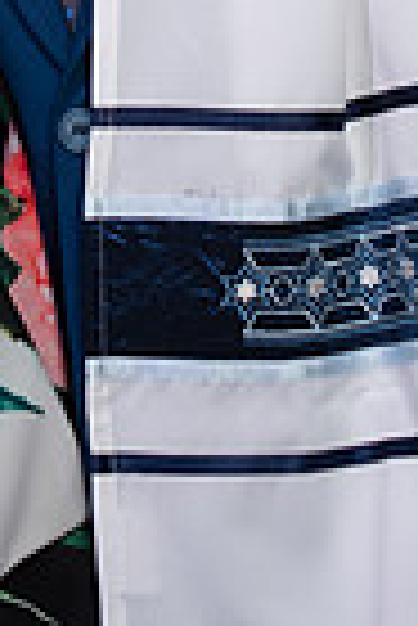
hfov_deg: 4.1
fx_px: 5785
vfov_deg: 6.1
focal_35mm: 333
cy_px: -324
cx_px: -171
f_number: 4
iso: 500
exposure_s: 1/250
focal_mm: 103
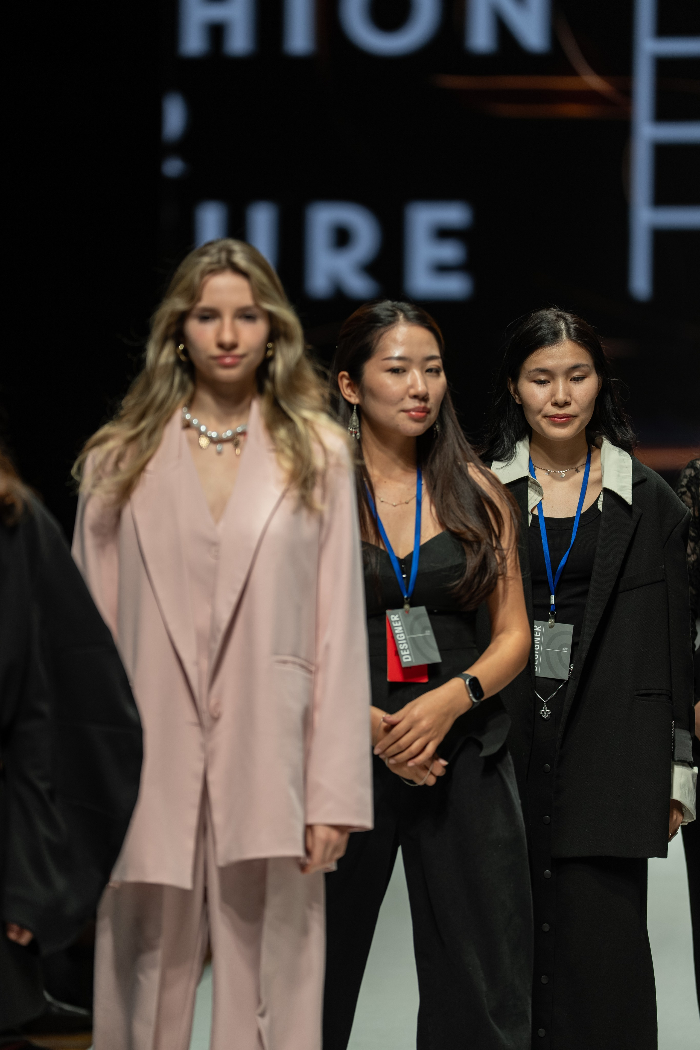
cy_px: 525
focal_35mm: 200
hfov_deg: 6.9
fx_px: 5833
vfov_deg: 10.3
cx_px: 350
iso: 200
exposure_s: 1/320
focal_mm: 200
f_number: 3.2
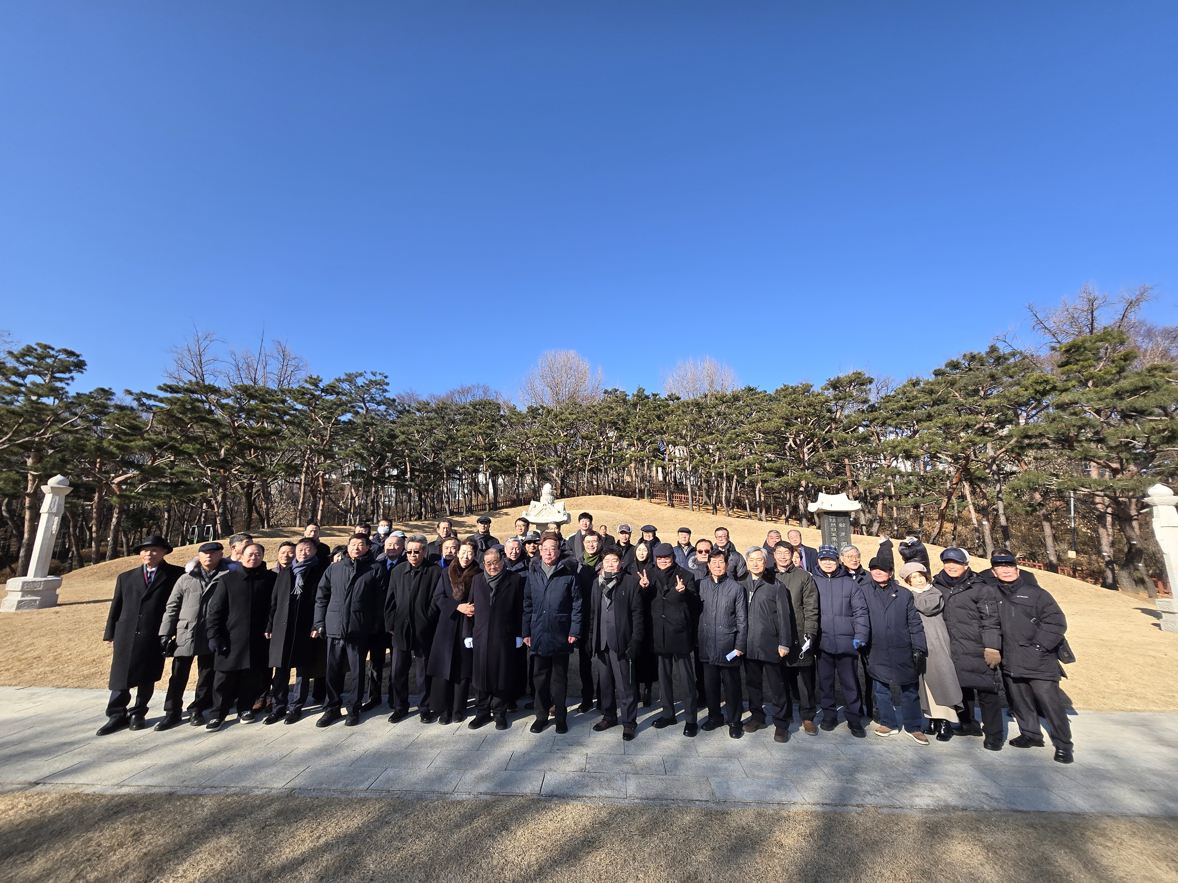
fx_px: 442
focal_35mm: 13
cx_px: 589
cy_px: 442
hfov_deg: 106.2
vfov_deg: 89.9
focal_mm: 1.7
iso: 25
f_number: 2.2
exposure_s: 1/744
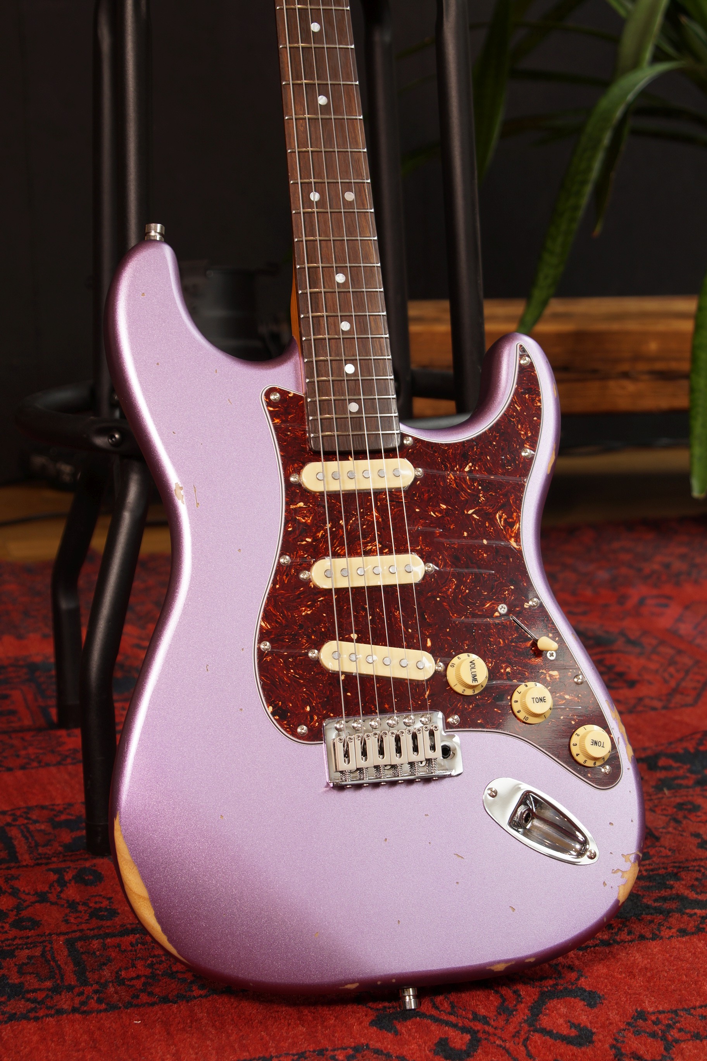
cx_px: 354
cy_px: 530
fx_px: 1988
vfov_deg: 29.9
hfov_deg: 20.2
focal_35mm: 68
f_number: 5.6
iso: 100
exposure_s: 1/10
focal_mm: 45
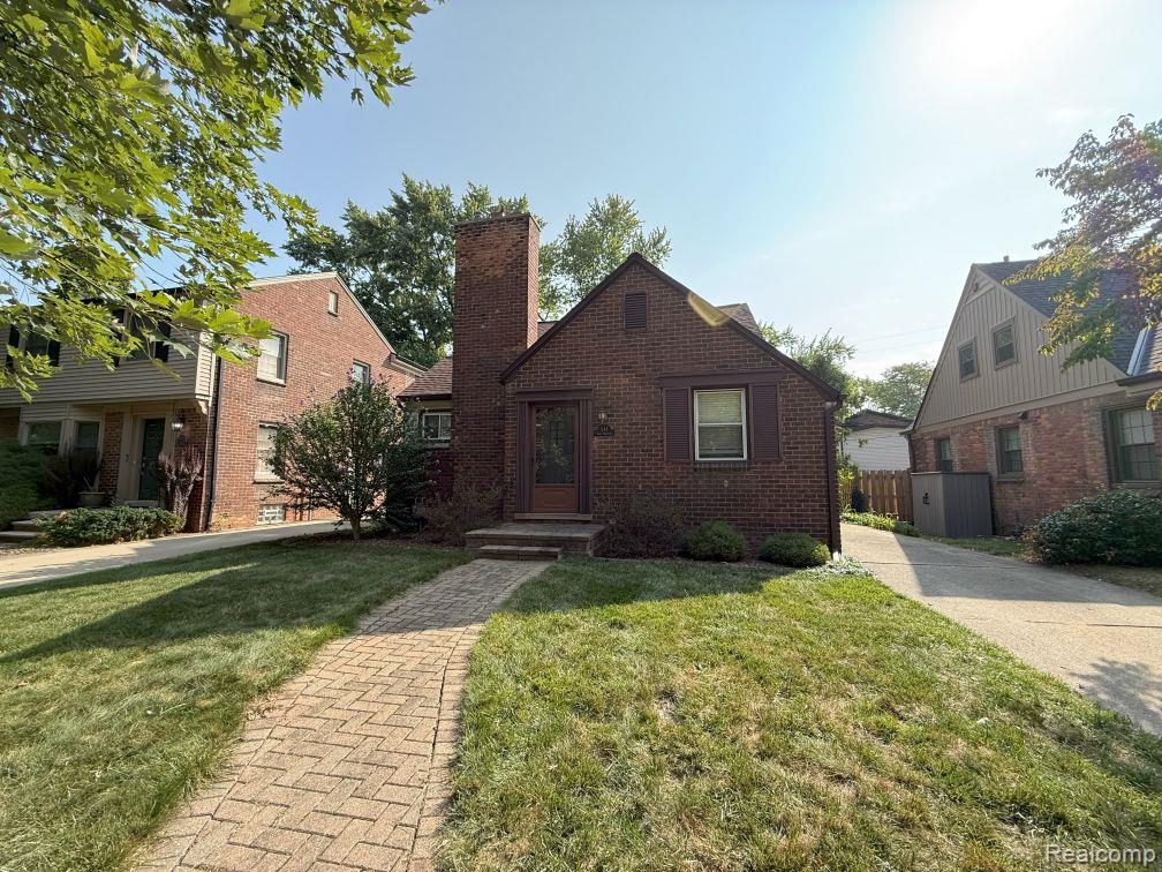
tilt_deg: +6.6
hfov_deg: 102.1
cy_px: 436
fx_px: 470
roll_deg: -0.1
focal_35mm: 14
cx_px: 581
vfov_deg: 85.7
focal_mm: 2.22
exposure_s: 1/559
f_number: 2.2
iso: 64
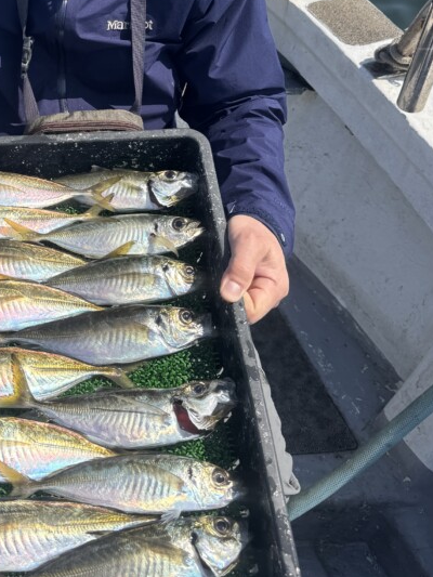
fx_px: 750
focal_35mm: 45
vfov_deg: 40.9
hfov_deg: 30.8
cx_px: 47
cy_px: 144
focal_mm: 6.76
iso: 80
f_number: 1.78
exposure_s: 1/3802
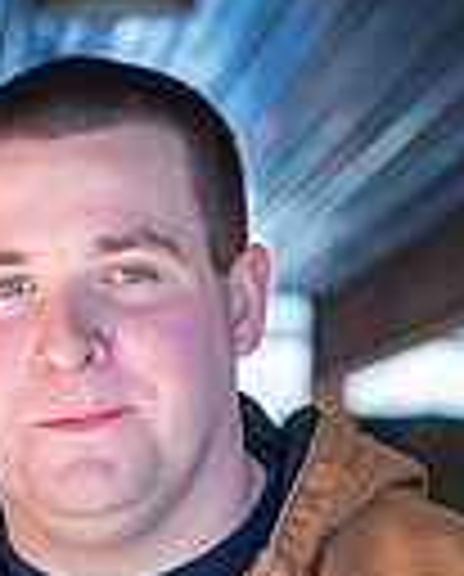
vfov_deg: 8.2
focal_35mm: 233
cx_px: -86
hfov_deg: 6.6
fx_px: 3985
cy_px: 612
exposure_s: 1/320
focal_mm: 55
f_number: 3.5
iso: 1000
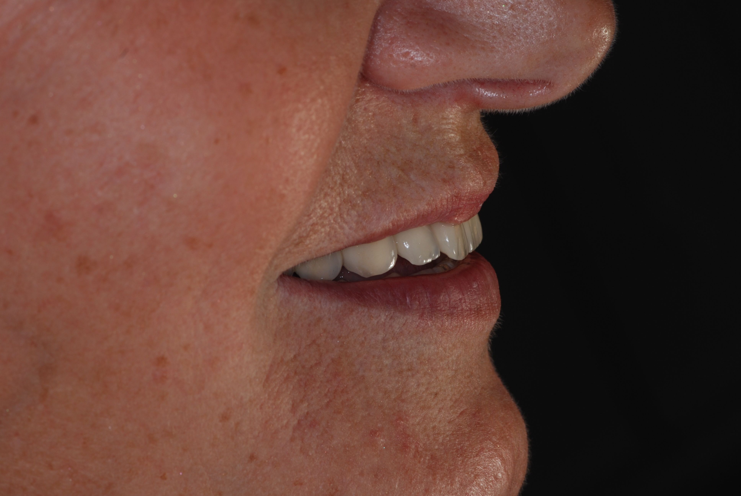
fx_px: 3246
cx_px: 370
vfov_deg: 8.7
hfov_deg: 13.0
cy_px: 248
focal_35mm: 158
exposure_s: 1/60
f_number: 16
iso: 100
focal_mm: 105
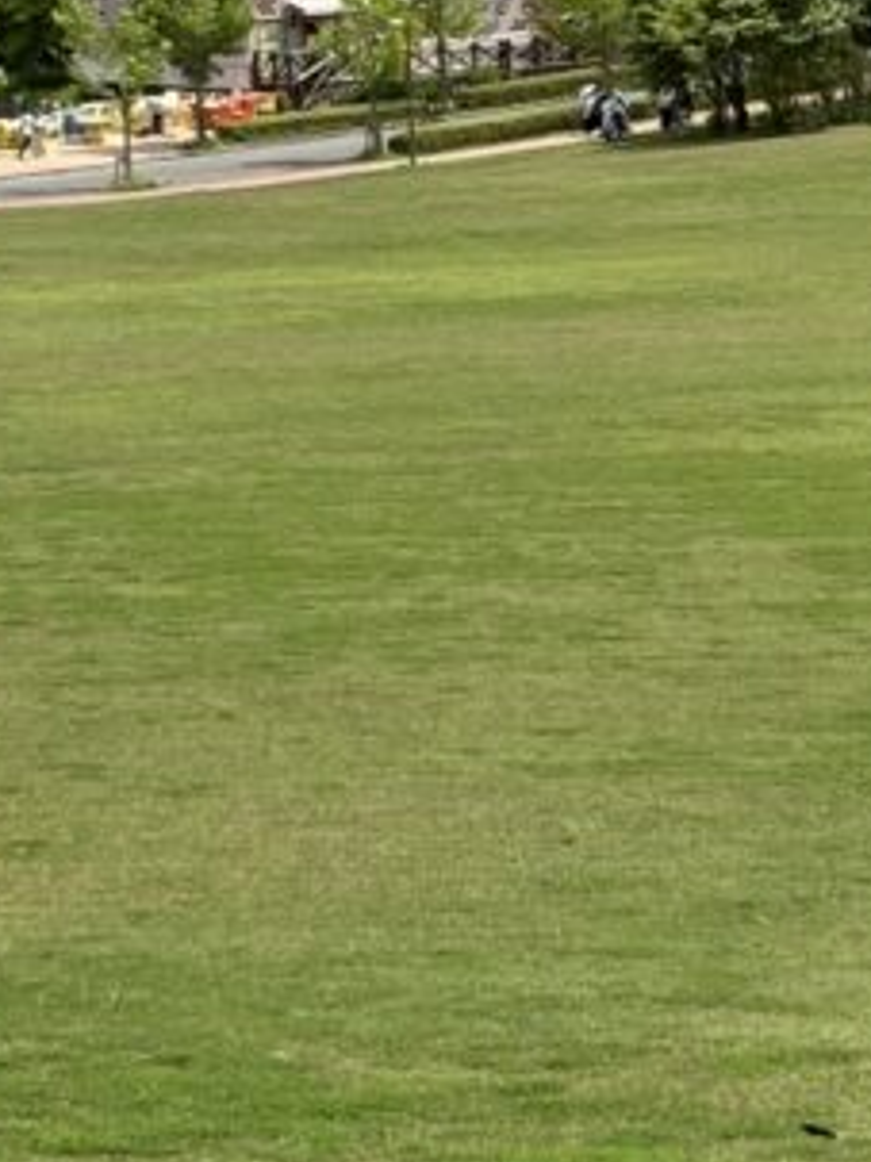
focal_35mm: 176
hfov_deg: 8.4
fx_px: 5909
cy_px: 399
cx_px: 744
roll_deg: +2.5
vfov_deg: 11.2
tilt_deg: -6.6
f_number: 1.6
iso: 32
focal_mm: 5.96
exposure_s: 1/3279
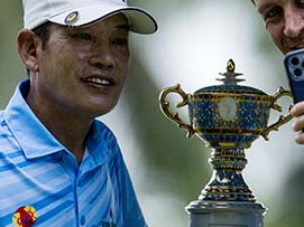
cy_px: 202
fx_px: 11956
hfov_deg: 1.5
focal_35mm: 1362
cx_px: 153
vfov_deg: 1.1
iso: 1600
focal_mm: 400
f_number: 3.5
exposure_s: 1/8000
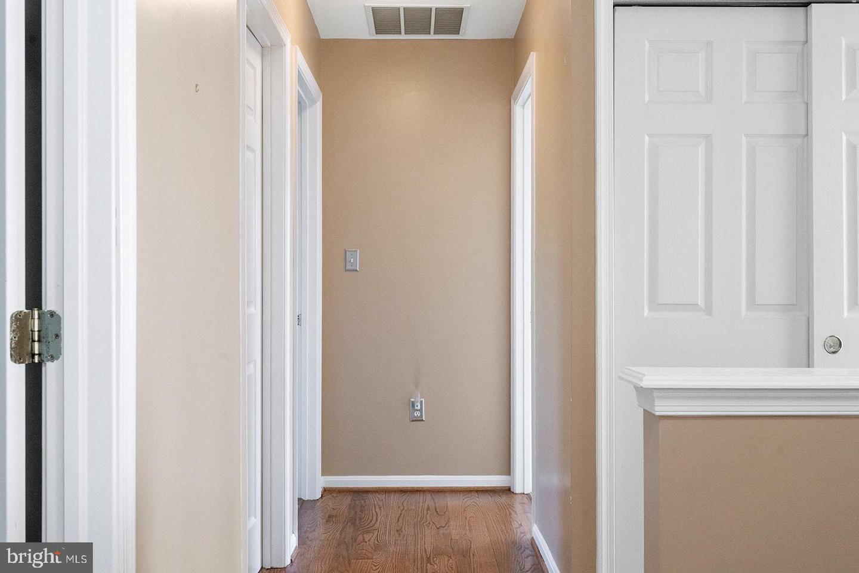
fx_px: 835
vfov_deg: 37.9
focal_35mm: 35
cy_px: 286
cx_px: 430
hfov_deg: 54.4
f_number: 9
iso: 640
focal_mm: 35
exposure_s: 1/60
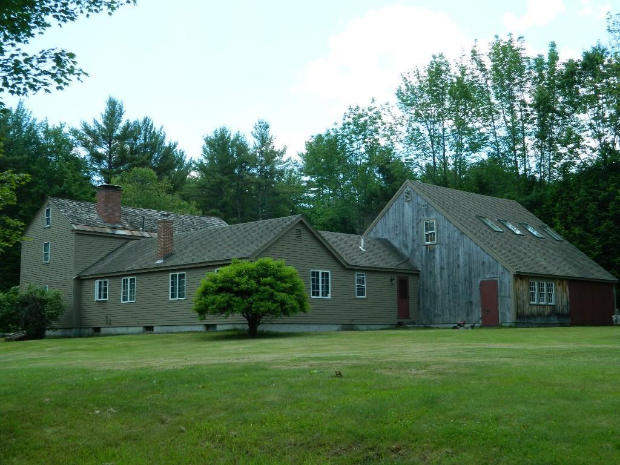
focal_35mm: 47
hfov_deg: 40.4
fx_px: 842
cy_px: 232
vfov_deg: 30.9
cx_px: 310
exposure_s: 1/800
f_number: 3.6
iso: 200
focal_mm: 8.4
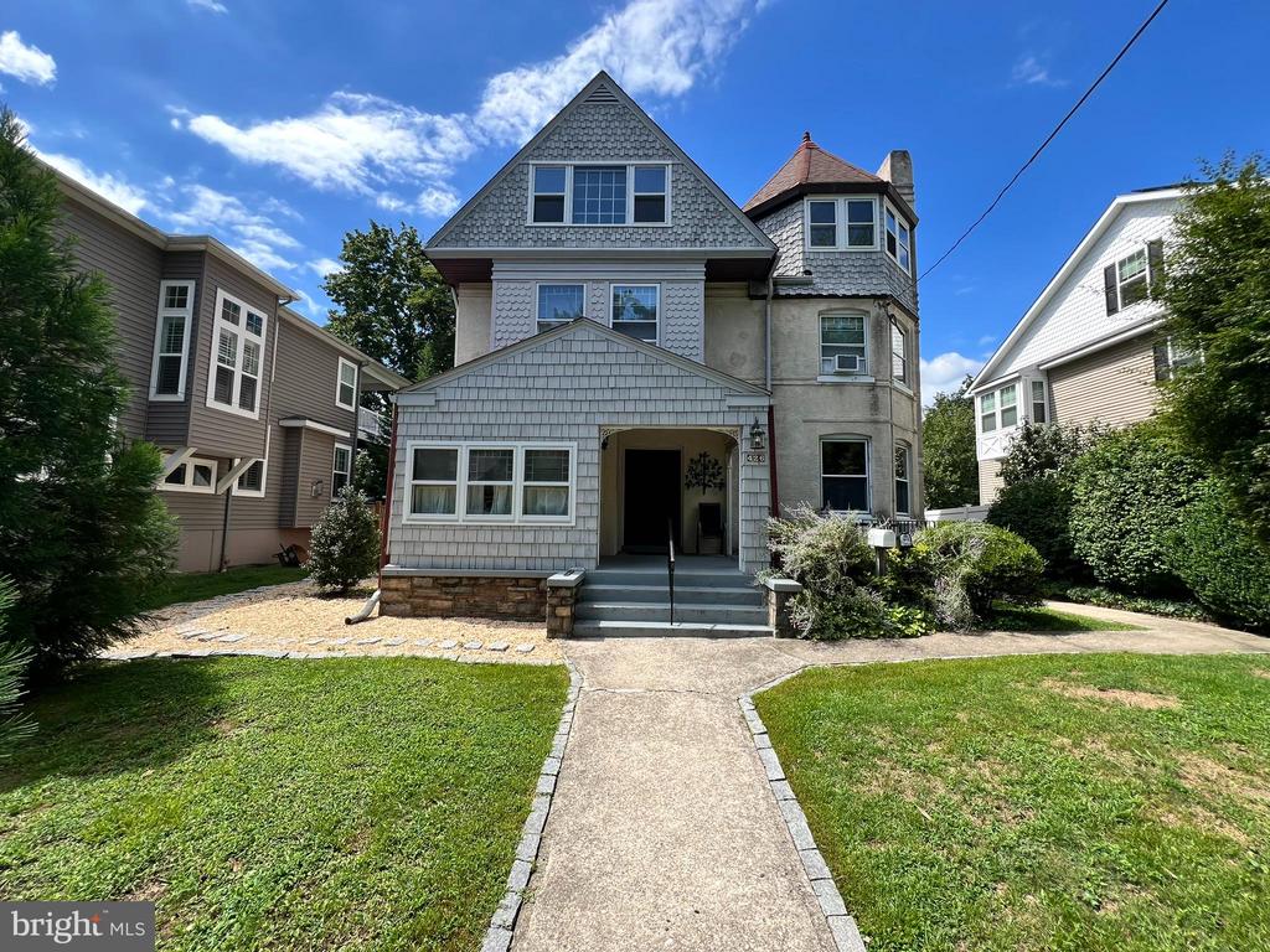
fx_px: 477
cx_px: 635
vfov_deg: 89.9
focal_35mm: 13
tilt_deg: +5.4
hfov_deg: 106.2
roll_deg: -1.3
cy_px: 476
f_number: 1.8
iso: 32
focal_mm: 1.57
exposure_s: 1/550
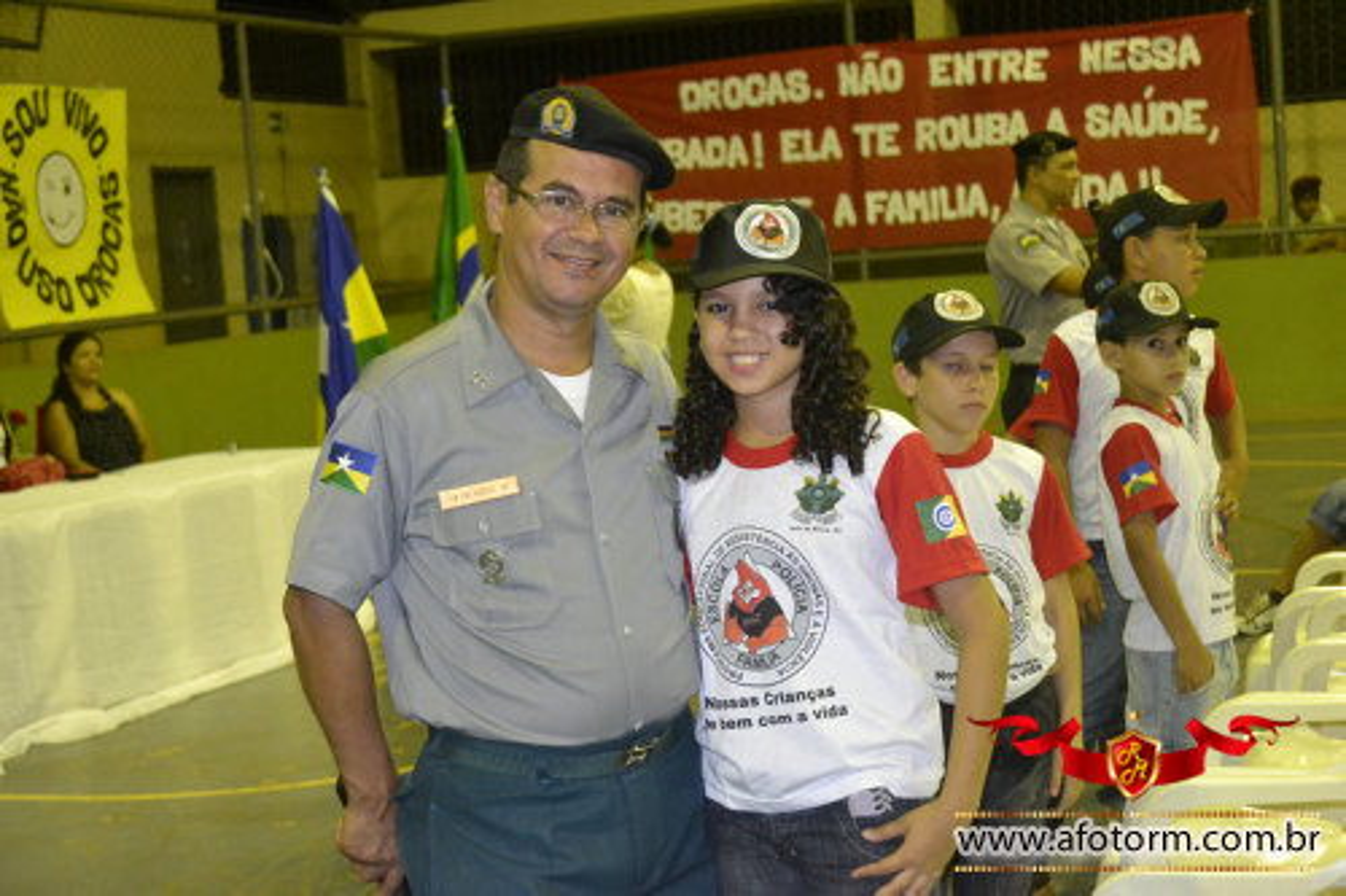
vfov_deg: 22.6
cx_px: 673
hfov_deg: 33.4
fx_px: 2242
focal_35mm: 60
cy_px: 448
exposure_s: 1/60
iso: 3200
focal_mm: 40
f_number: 4.5
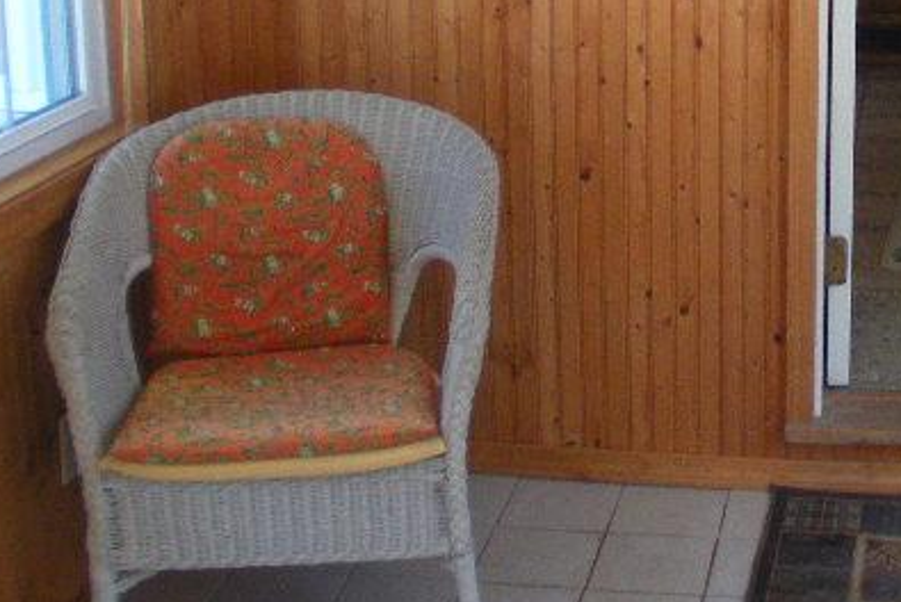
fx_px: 2429
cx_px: 876
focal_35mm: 97
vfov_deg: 14.0
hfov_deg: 20.4
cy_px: 27
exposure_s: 1/60
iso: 178
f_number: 3.5
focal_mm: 6.3
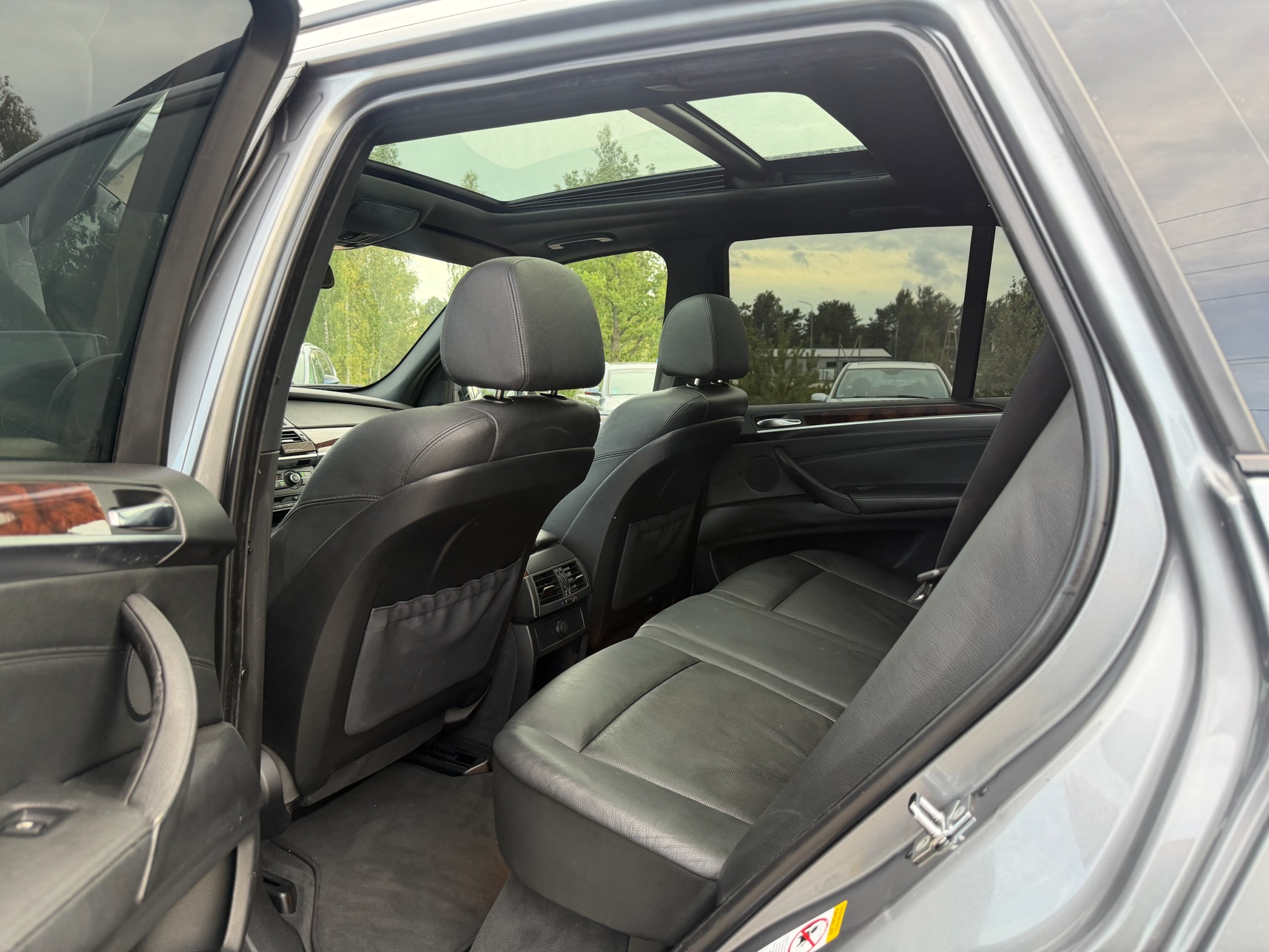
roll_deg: +0.0
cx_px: 634
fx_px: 880
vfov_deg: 56.8
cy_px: 476
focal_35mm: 24
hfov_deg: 71.6
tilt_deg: -6.8
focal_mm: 6.76
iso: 160
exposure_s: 1/121
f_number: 1.78
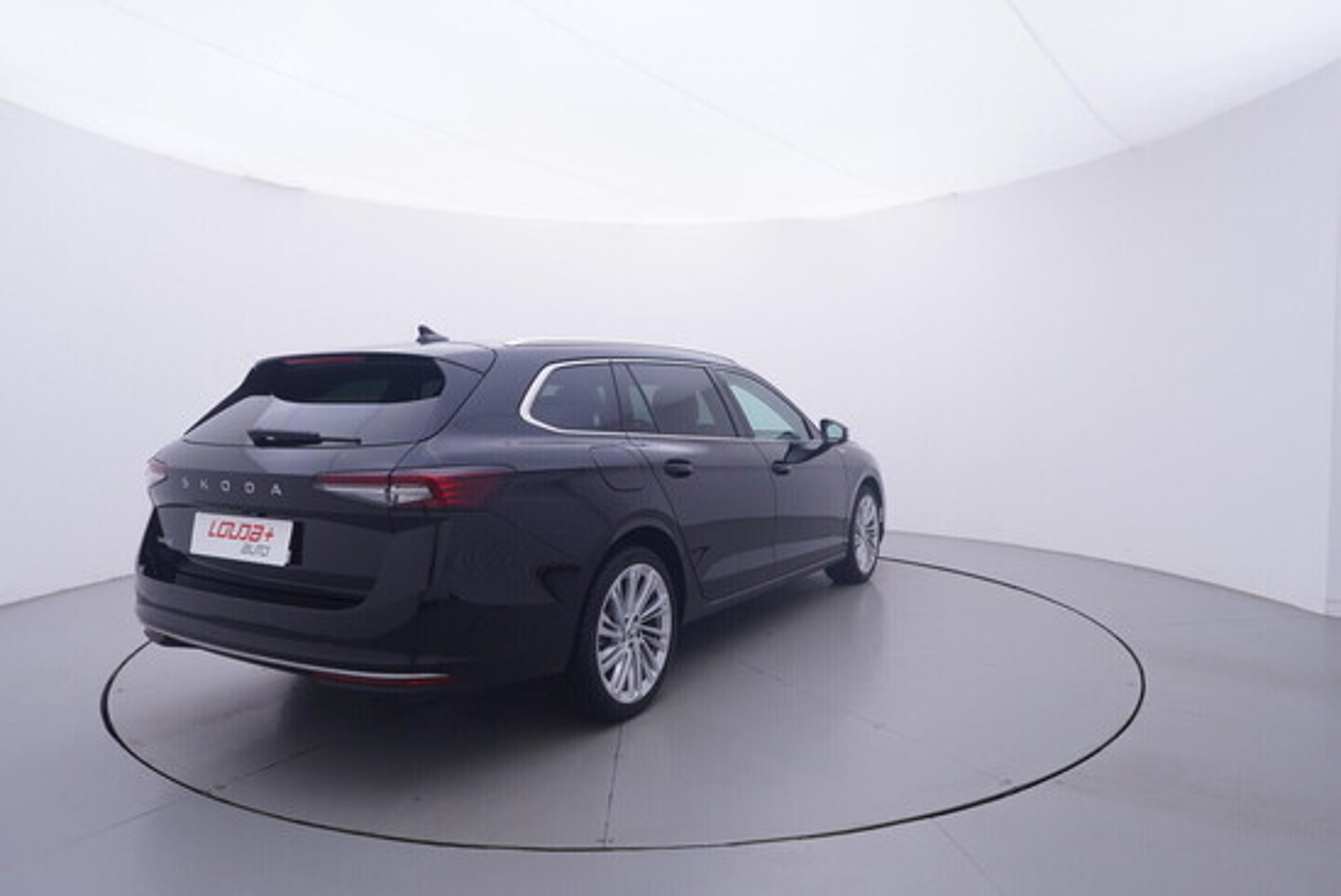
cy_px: 448
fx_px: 839
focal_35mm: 22
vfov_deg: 56.2
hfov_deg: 77.3
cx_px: 670
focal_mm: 15
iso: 200
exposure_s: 1/80
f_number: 5
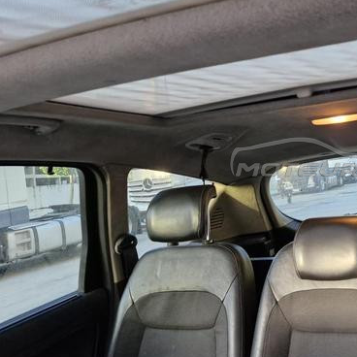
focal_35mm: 36
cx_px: 315
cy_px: 157
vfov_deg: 46.0
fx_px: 420
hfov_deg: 42.6
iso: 800
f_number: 1.8
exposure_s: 1/100
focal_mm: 5.54
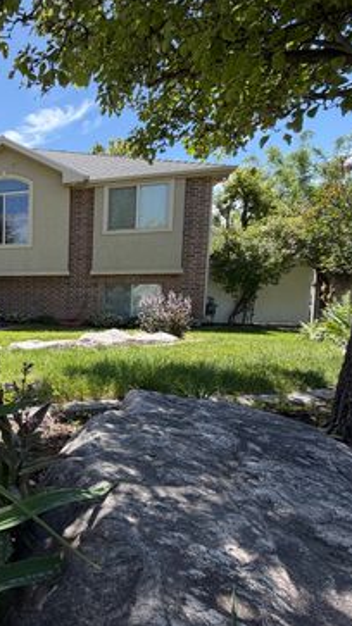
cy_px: 320
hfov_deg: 41.2
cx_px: -47
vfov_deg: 83.8
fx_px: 349
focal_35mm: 21
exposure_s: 1/602
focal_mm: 2.22
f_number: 2.2
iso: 40
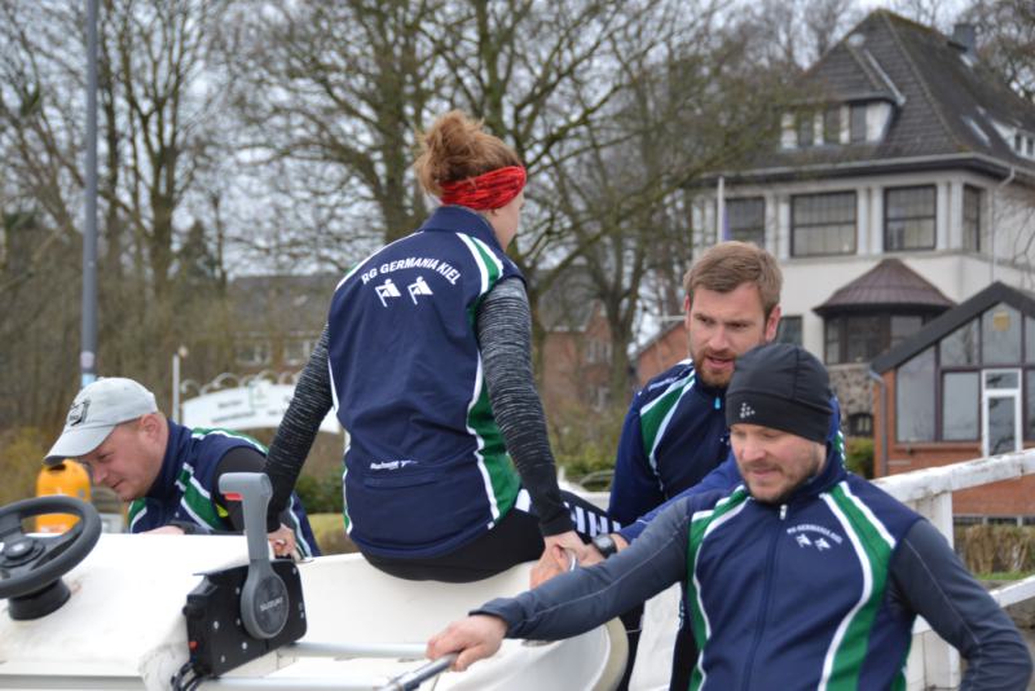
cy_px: 346
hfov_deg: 19.4
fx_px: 3020
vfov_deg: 13.1
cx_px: 518
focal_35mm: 105
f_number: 5.6
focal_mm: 70
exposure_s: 1/125
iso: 100
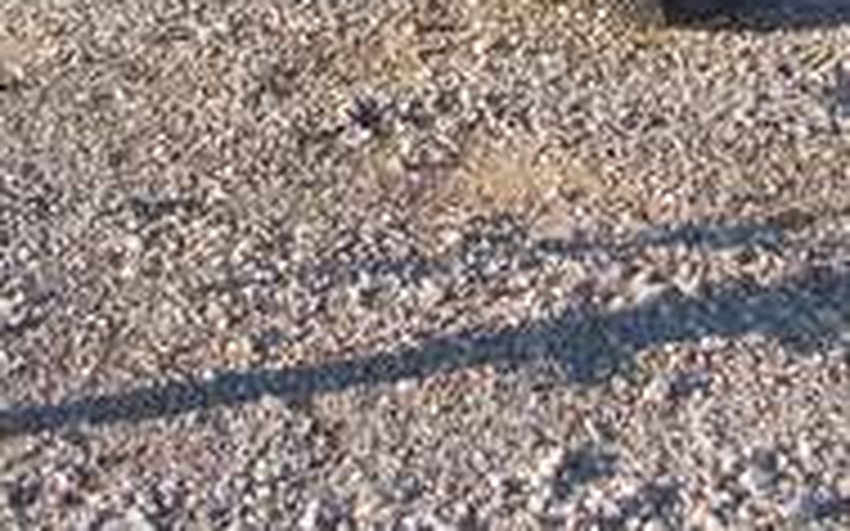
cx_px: 423
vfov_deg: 11.9
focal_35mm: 104
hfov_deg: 20.0
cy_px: -333
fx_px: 2408
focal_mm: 5.7
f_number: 2.8
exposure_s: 1/352
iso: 64
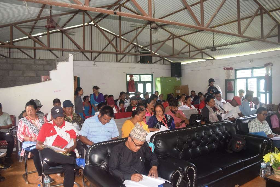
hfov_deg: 67.4
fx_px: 210
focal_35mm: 27
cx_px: 140
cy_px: 94
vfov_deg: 47.9
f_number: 4.5
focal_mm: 18
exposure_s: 1/80
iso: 800
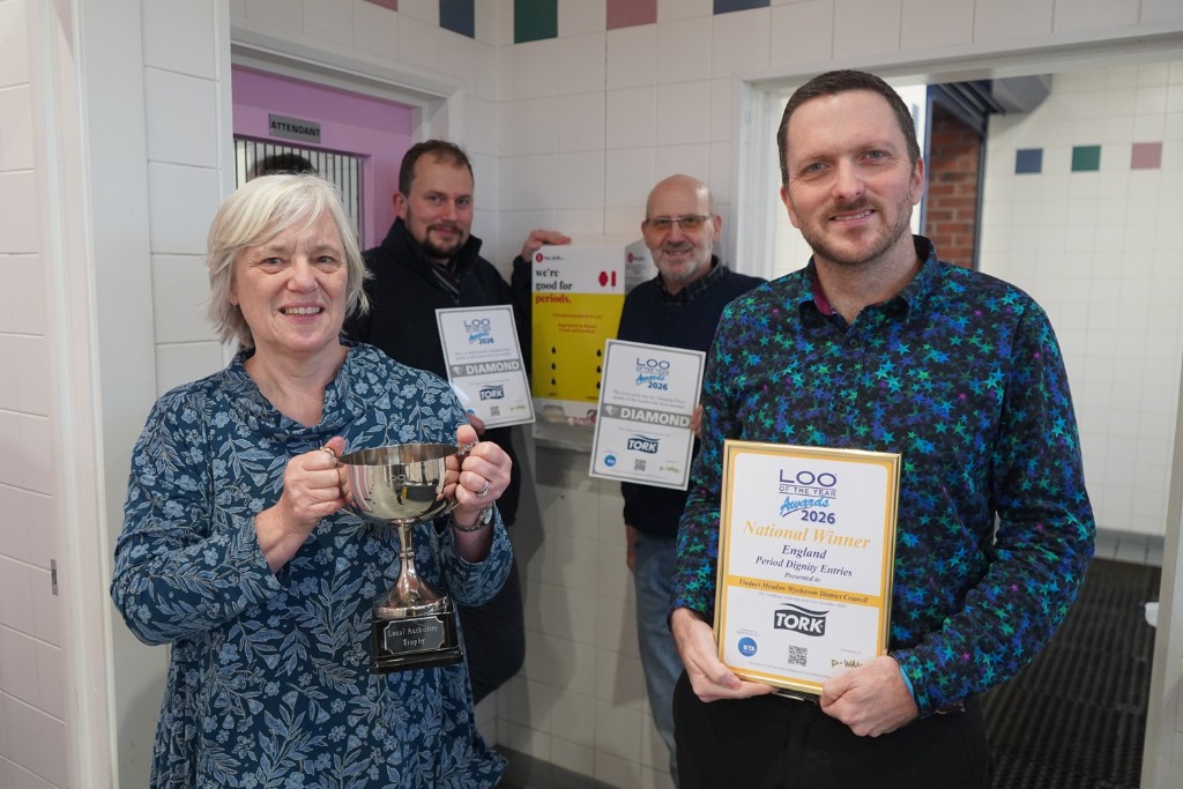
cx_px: 592
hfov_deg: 65.5
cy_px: 394
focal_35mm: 28
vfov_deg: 46.4
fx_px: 920
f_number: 4
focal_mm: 28
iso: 3200
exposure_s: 1/160
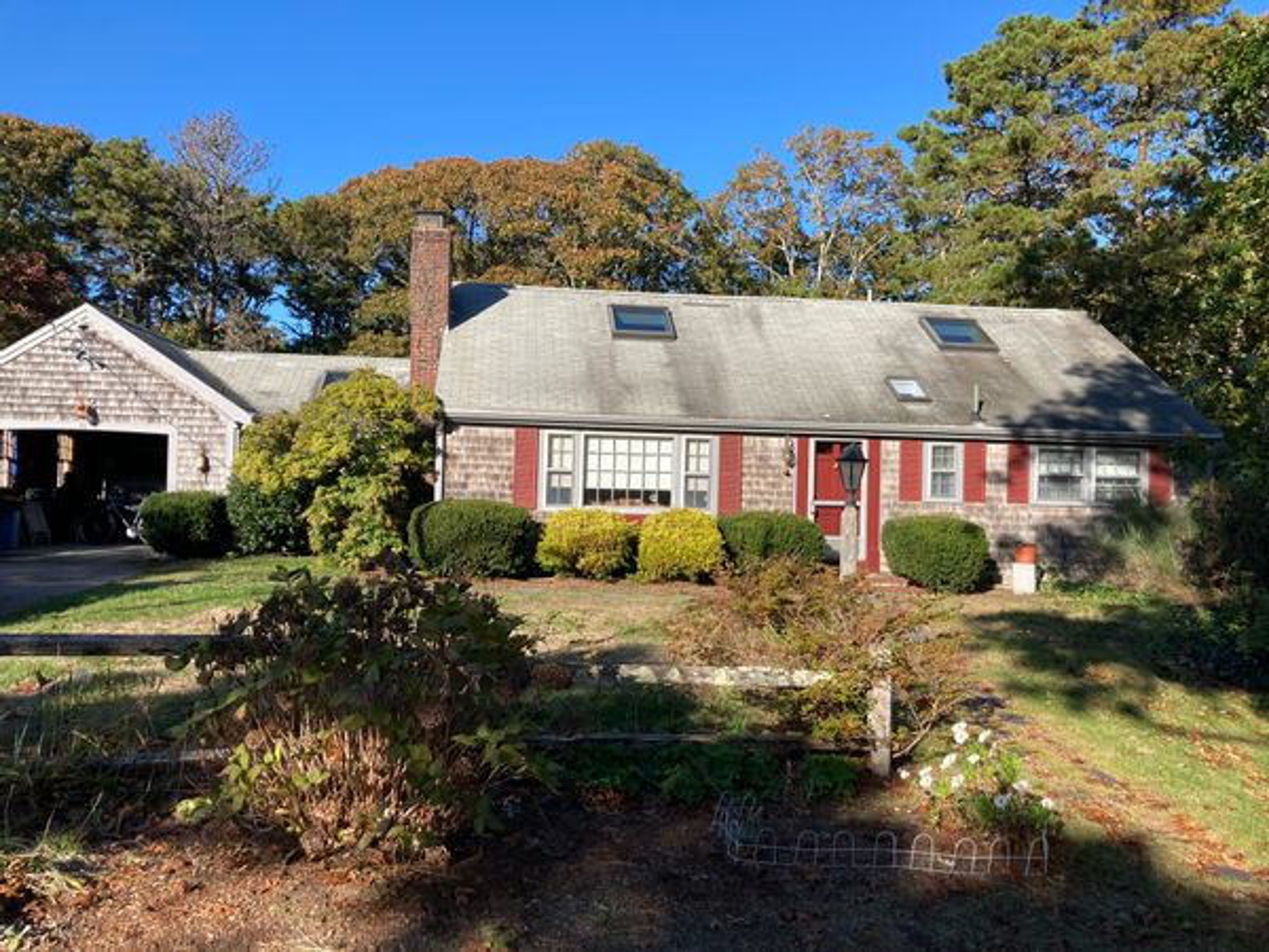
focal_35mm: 28
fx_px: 1026
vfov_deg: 49.7
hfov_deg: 63.4
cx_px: 634
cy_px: 476
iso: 20
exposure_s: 1/1130
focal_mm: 3.99
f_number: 1.8
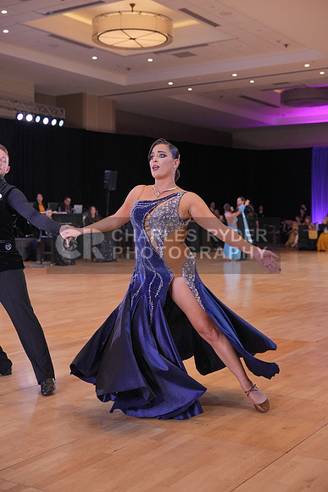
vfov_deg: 39.6
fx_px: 683
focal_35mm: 50
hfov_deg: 27.0
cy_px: 246
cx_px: 164
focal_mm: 50
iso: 2500
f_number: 4
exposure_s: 1/500
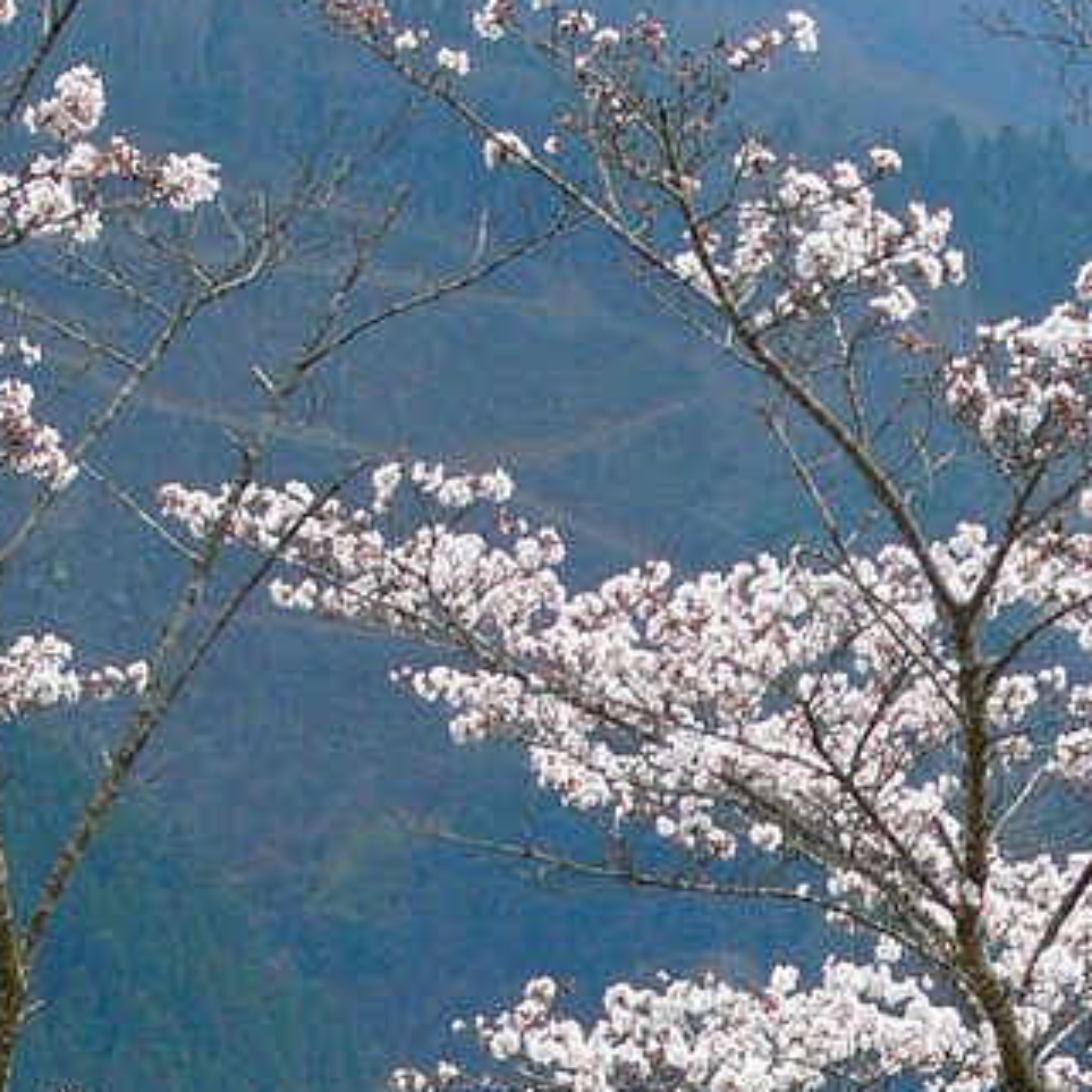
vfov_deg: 5.9
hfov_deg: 5.9
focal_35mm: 296
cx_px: 956
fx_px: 10564
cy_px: 1650
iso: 50
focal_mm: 17.4
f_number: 4.9
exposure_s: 1/320
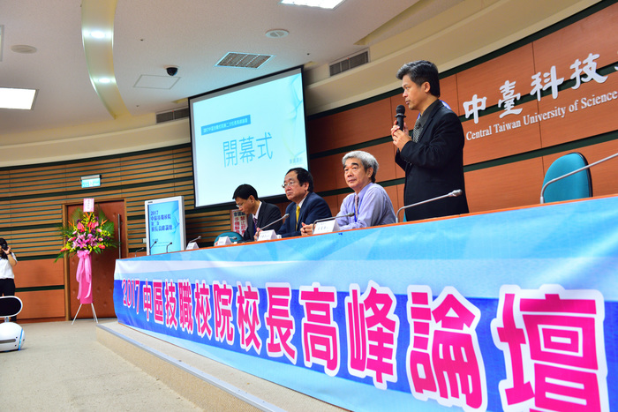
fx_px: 652
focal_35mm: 38
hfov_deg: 50.7
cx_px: 309
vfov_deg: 35.1
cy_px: 206
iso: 800
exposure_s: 1/50
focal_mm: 38
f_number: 5
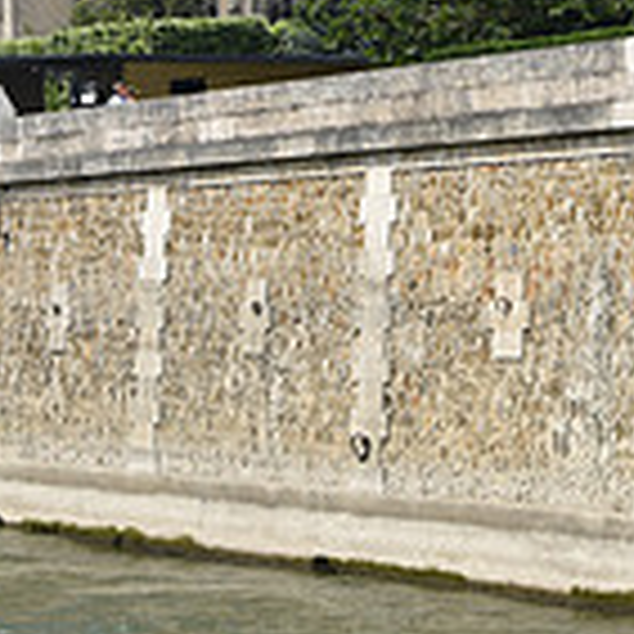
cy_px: -209
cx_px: 517
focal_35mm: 154
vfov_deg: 11.1
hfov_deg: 11.3
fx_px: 3191
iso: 100
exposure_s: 1/200
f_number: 9
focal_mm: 44
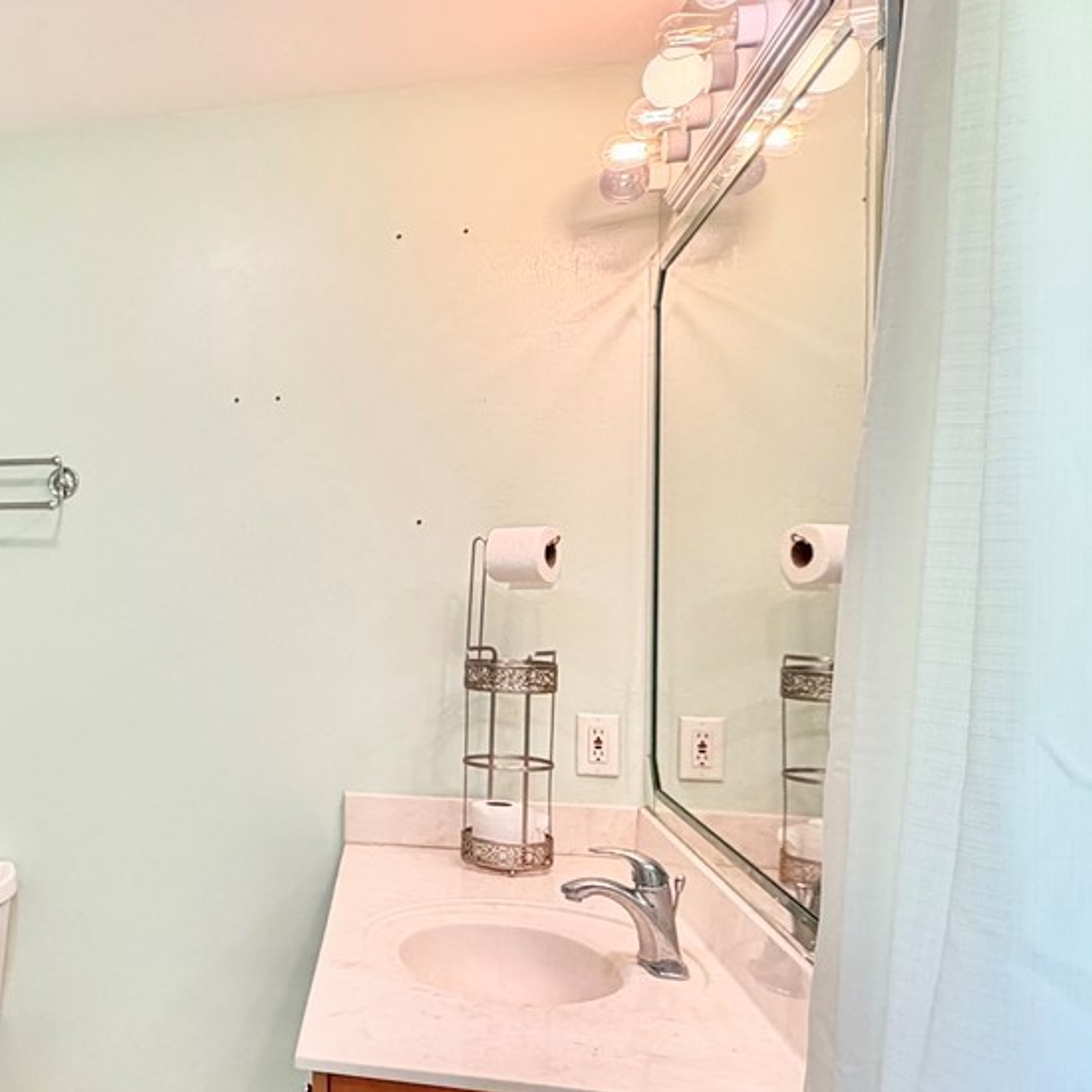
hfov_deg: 40.4
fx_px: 1285
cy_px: 604
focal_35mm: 36
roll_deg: +0.6
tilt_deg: -1.2
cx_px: 2
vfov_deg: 46.0
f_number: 2.2
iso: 125
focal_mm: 2.22
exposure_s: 1/120
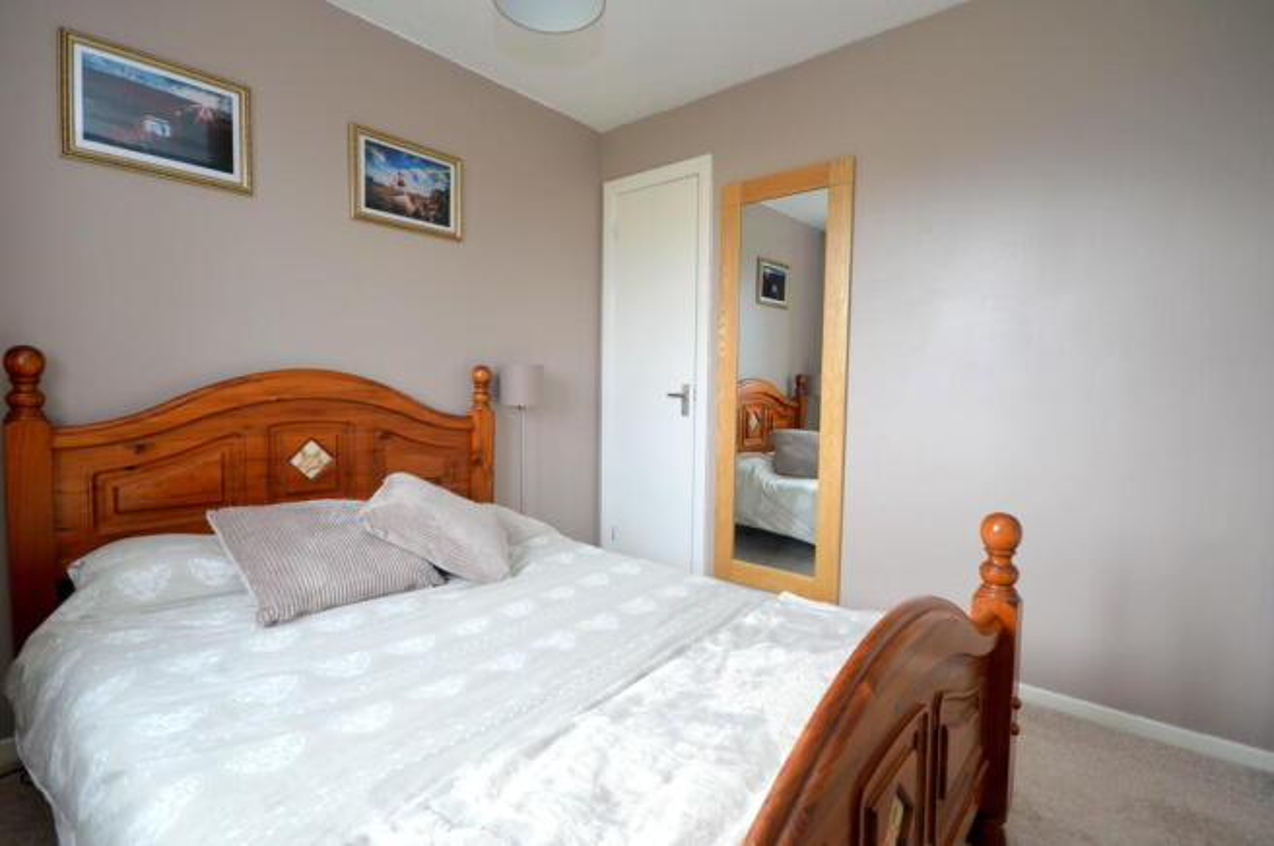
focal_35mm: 15
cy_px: 423
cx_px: 637
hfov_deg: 100.4
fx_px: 530
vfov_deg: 77.2
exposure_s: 1/60
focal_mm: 10
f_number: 4
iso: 450
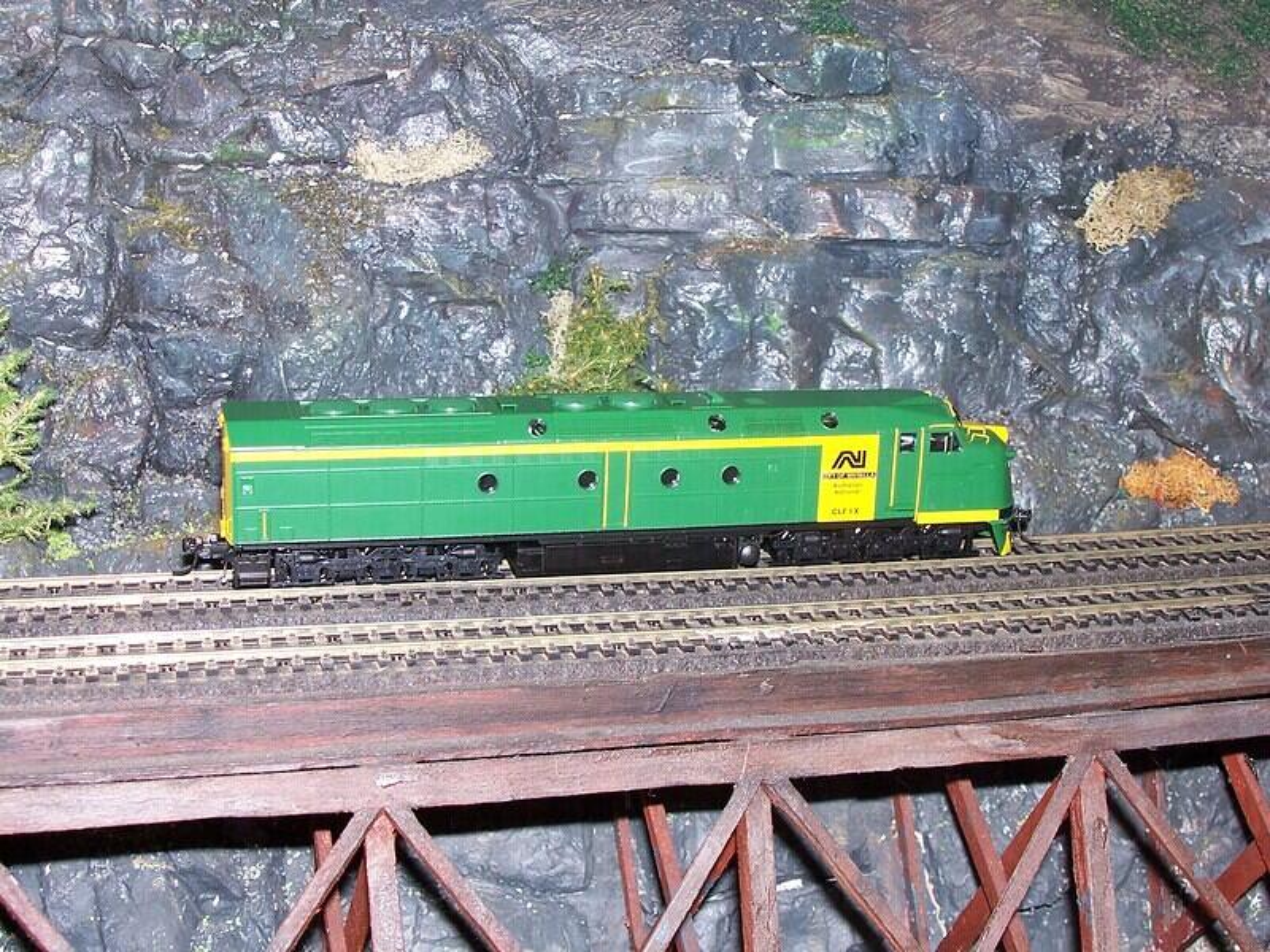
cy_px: 476
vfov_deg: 29.1
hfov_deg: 38.2
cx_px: 635
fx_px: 1834
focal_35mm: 50
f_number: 3.4
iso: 140
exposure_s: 1/60
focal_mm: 8.6
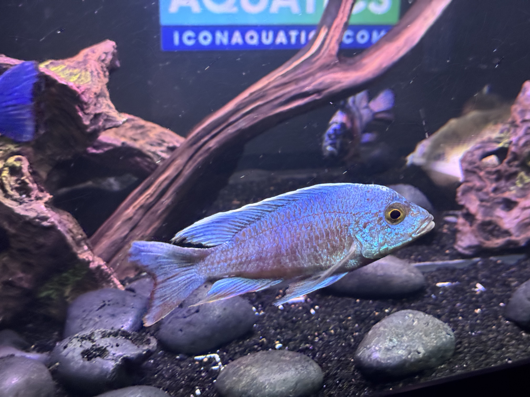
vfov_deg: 30.3
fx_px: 735
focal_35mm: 48
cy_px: 198
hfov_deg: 39.7
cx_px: 265
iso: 500
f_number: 1.78
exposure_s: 1/31
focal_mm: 6.76
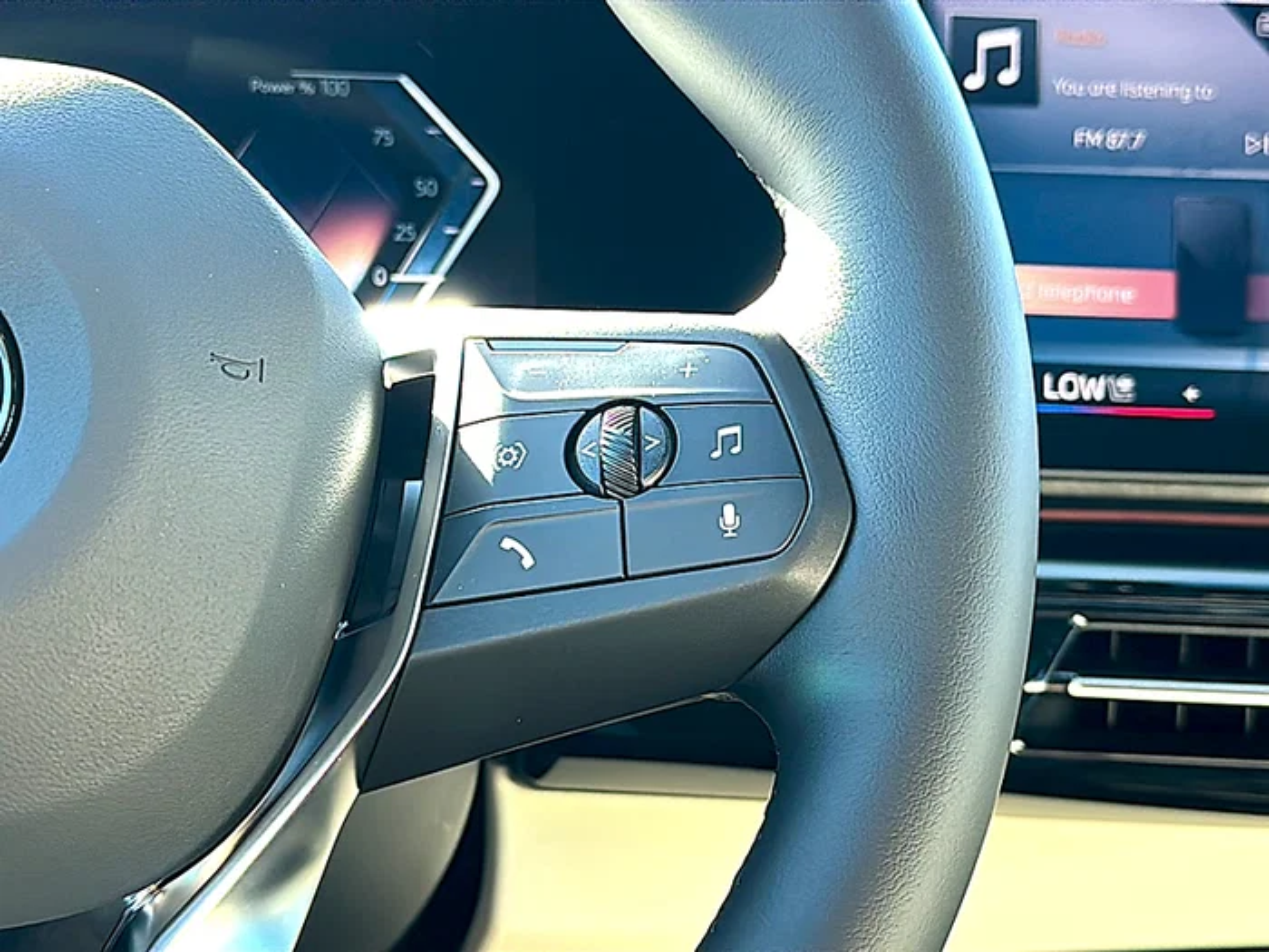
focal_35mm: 45
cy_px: 476
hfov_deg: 42.1
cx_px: 634
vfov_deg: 32.2
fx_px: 1650
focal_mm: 6.86
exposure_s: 1/196
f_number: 1.78
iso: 125
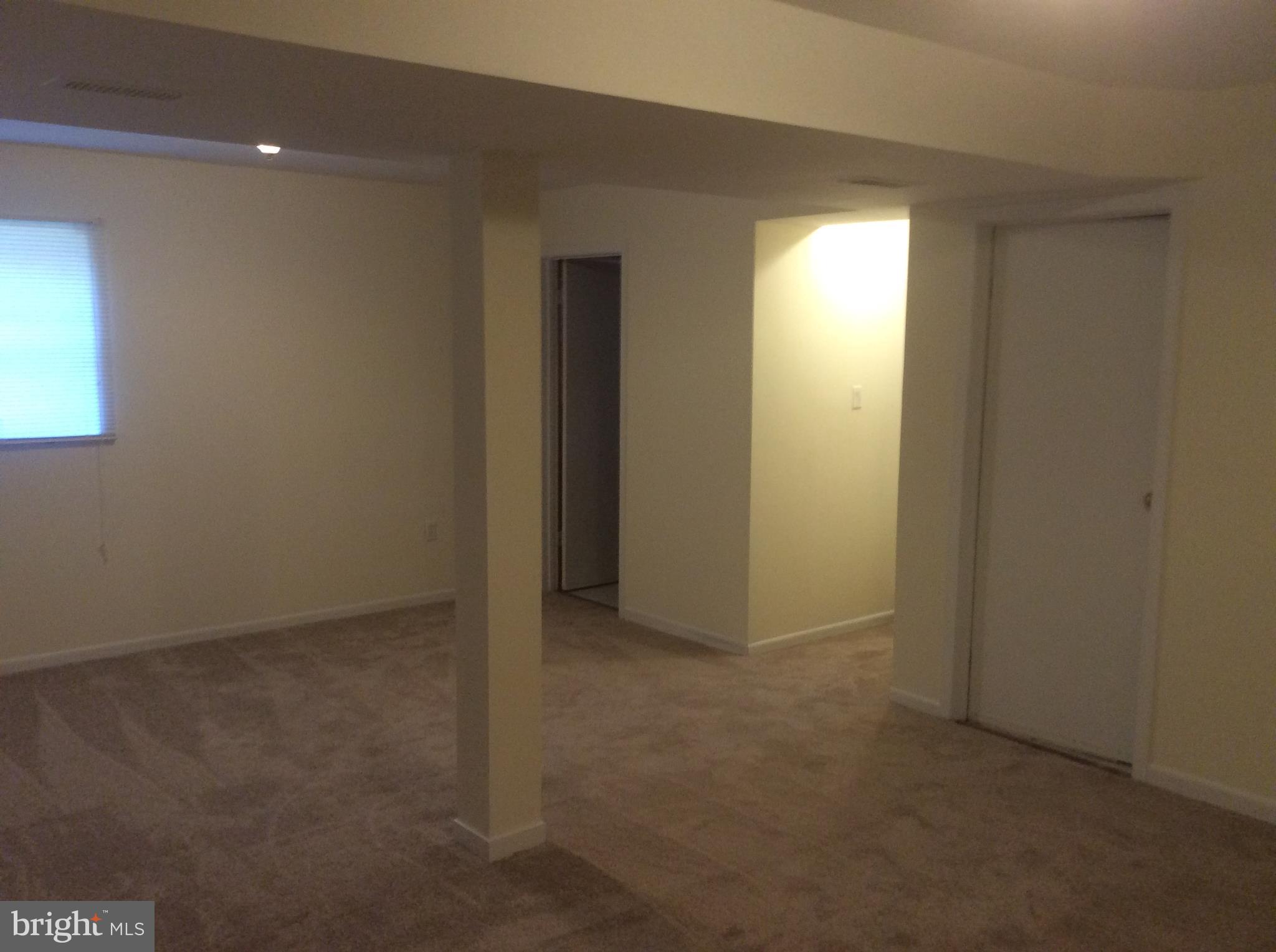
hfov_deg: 56.9
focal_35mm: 32
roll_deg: -2.0
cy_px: 476
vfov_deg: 44.0
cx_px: 638
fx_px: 1178
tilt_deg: -6.9
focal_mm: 3.3
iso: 125
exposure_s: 1/25
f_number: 2.4
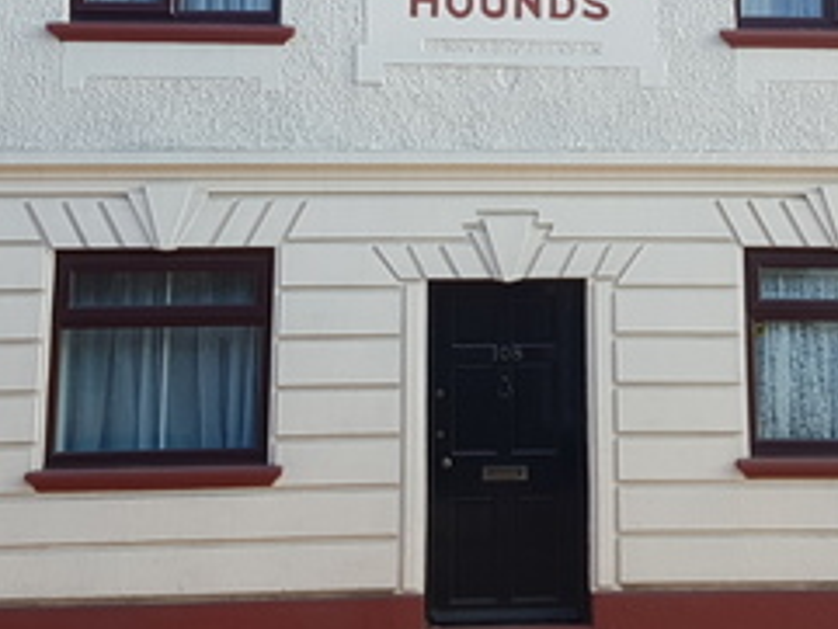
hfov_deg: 28.1
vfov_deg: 20.9
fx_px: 1671
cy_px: 59
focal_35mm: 69
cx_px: 497
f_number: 1.7
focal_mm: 4.2
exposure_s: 1/500
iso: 50
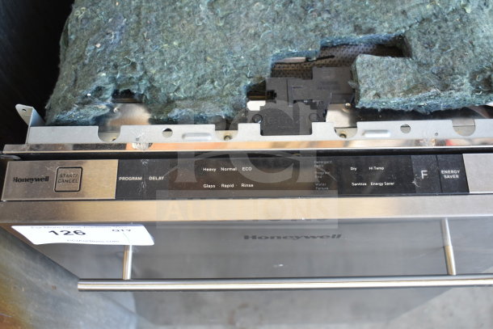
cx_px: 246
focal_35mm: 39
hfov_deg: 49.5
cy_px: 164
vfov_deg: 34.2
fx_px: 534
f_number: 4
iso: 500
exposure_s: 1/40
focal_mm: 26
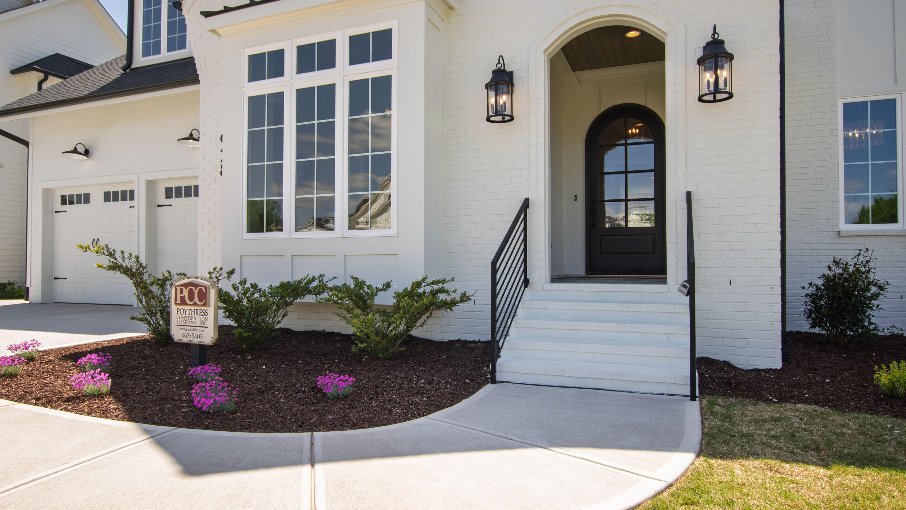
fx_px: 553
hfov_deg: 78.7
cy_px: 247
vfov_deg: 49.5
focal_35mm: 23
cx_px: 445
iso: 200
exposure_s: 1/160
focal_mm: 14
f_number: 9
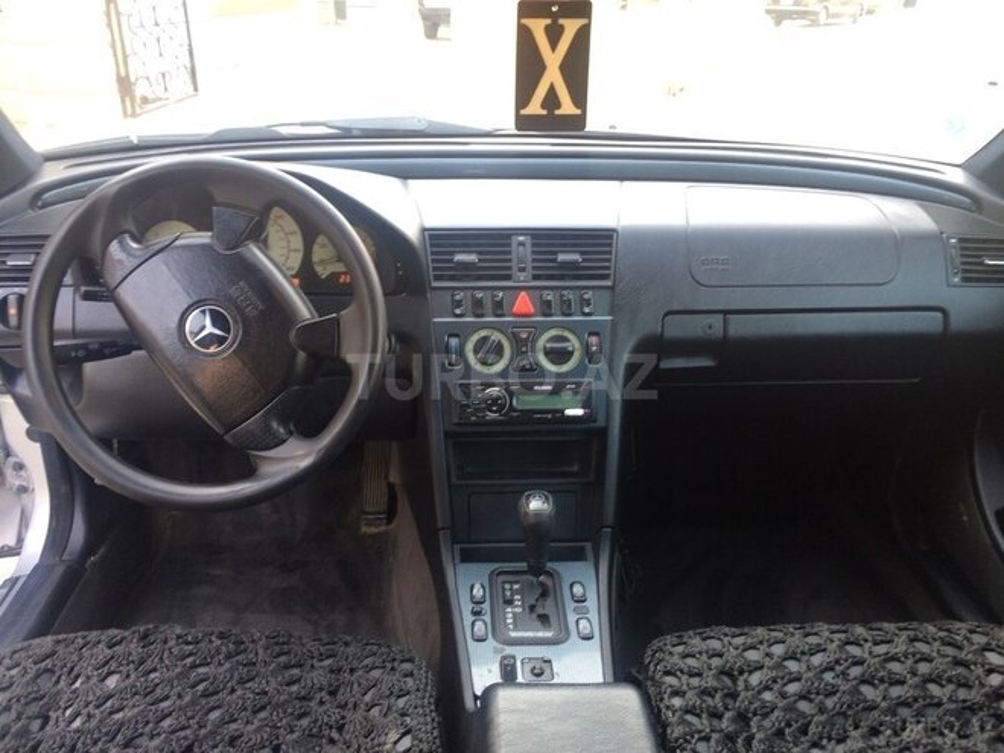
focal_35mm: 29
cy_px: 376
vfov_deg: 48.2
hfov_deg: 61.7
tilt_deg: -24.0
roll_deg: +1.0
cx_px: 502
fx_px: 841
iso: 40
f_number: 2.2
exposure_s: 1/33
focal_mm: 4.15
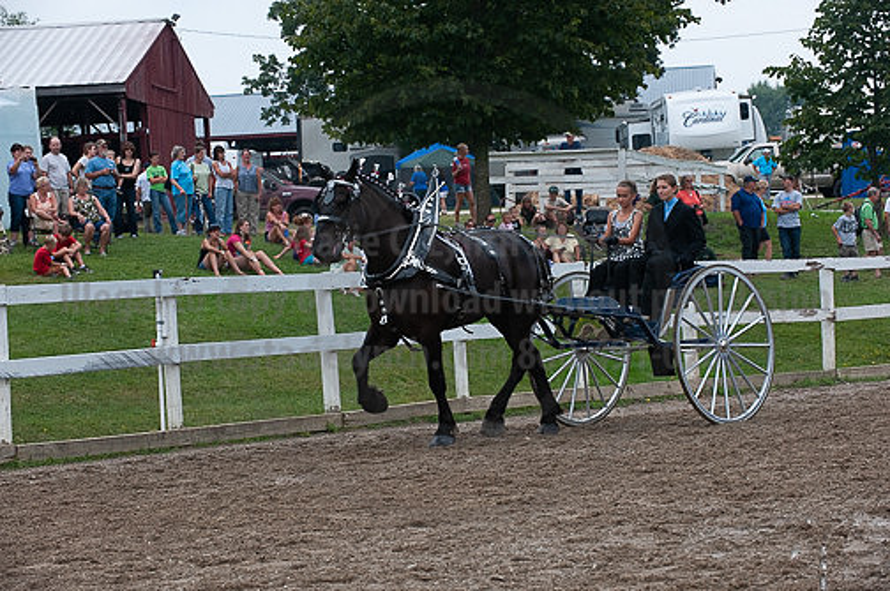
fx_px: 2964
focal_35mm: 120
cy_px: 296
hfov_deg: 17.1
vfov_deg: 11.4
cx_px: 445
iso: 900
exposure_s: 1/1000
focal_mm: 120
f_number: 5.6
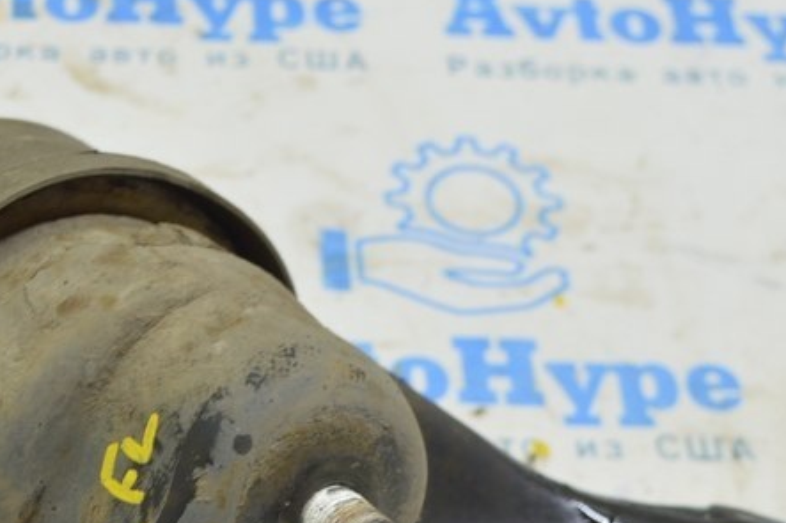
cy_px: 582
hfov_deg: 19.5
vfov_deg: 12.9
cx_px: 165
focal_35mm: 104
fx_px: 2270
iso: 400
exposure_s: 1/20
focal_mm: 30
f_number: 5.6
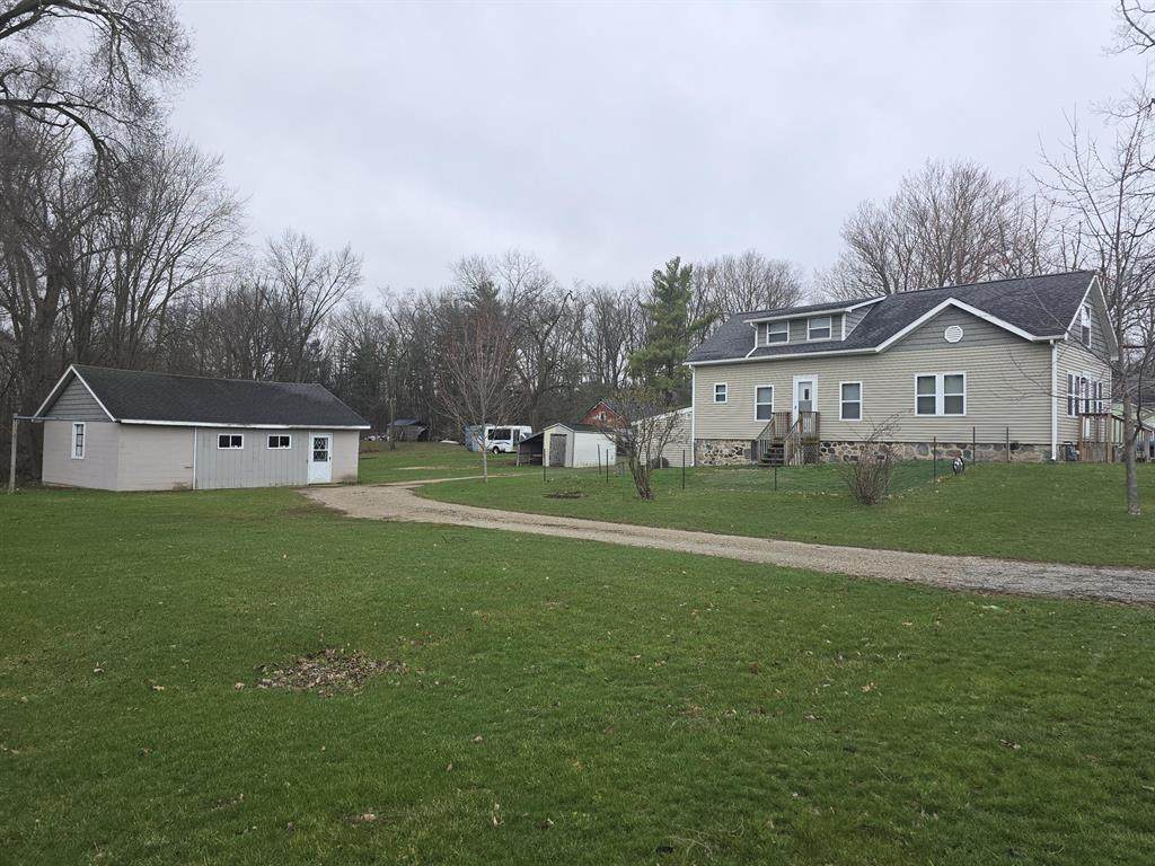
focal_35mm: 23
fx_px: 767
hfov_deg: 73.9
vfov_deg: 58.9
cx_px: 578
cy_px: 433
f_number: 1.7
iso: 12
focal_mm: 6.3
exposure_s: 1/198
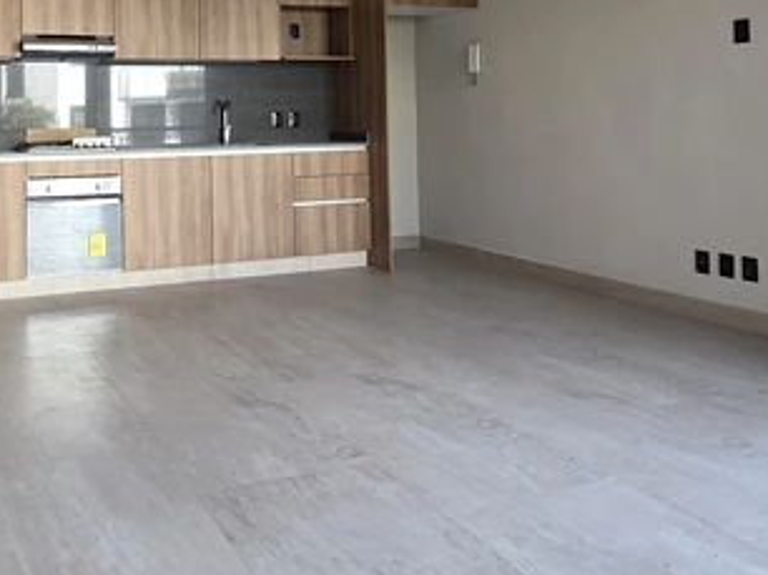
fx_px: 754
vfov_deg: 39.5
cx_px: 236
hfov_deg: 52.6
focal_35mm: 34
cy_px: 85
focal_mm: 2.2
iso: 160
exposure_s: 1/120
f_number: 2.2
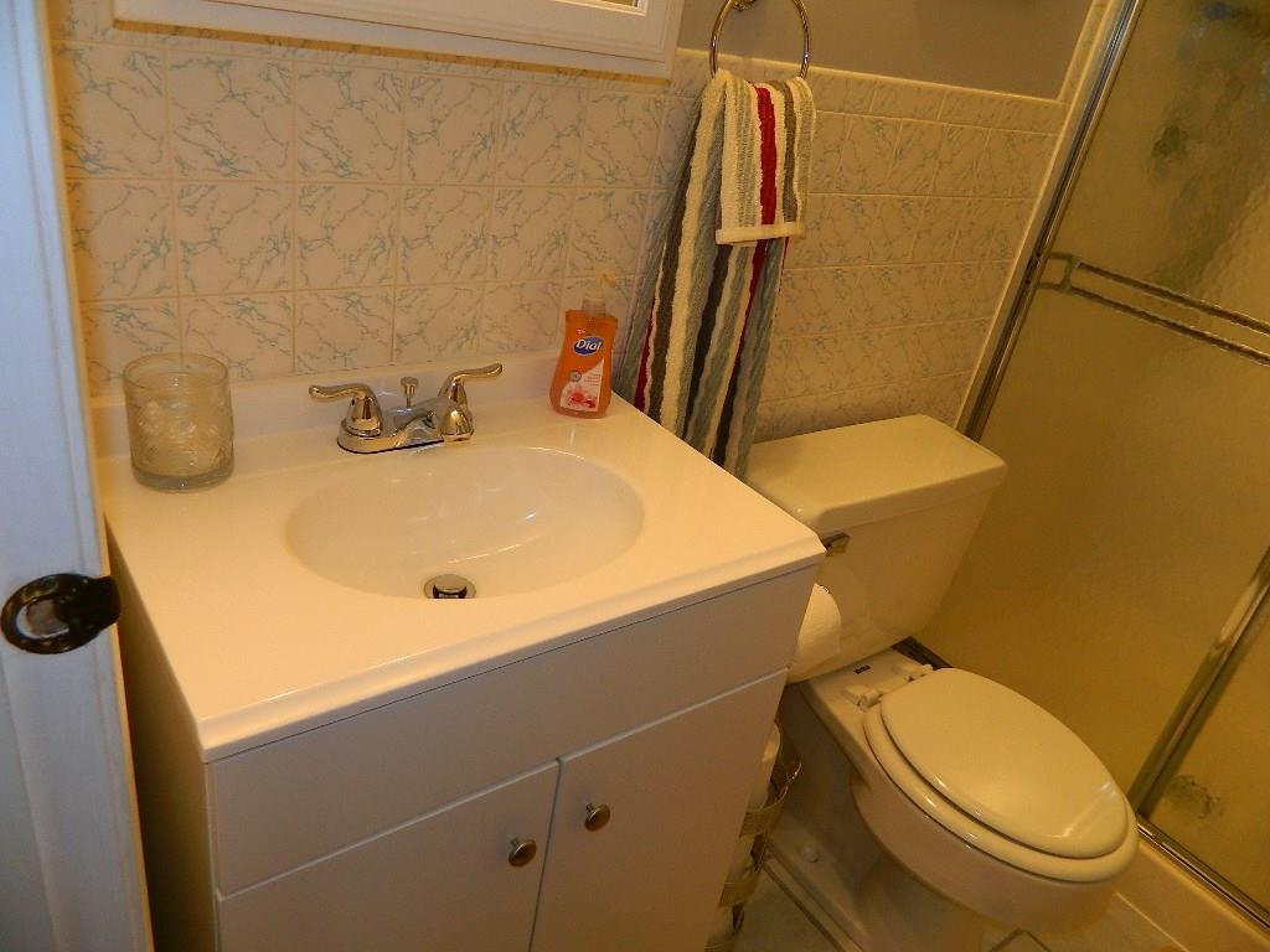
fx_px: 917
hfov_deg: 69.4
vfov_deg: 54.9
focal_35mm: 25
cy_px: 476
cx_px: 635
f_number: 3.1
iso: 140
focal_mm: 4.5
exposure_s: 1/30
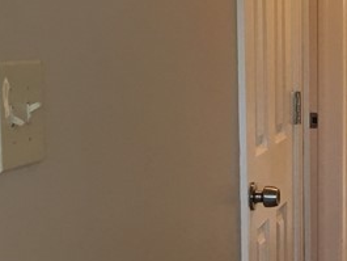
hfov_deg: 16.7
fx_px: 1123
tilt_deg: -10.5
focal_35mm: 112
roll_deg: -1.3
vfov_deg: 13.2
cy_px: 207
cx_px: 437
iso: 80
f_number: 2.2
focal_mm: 4.15
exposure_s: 1/30
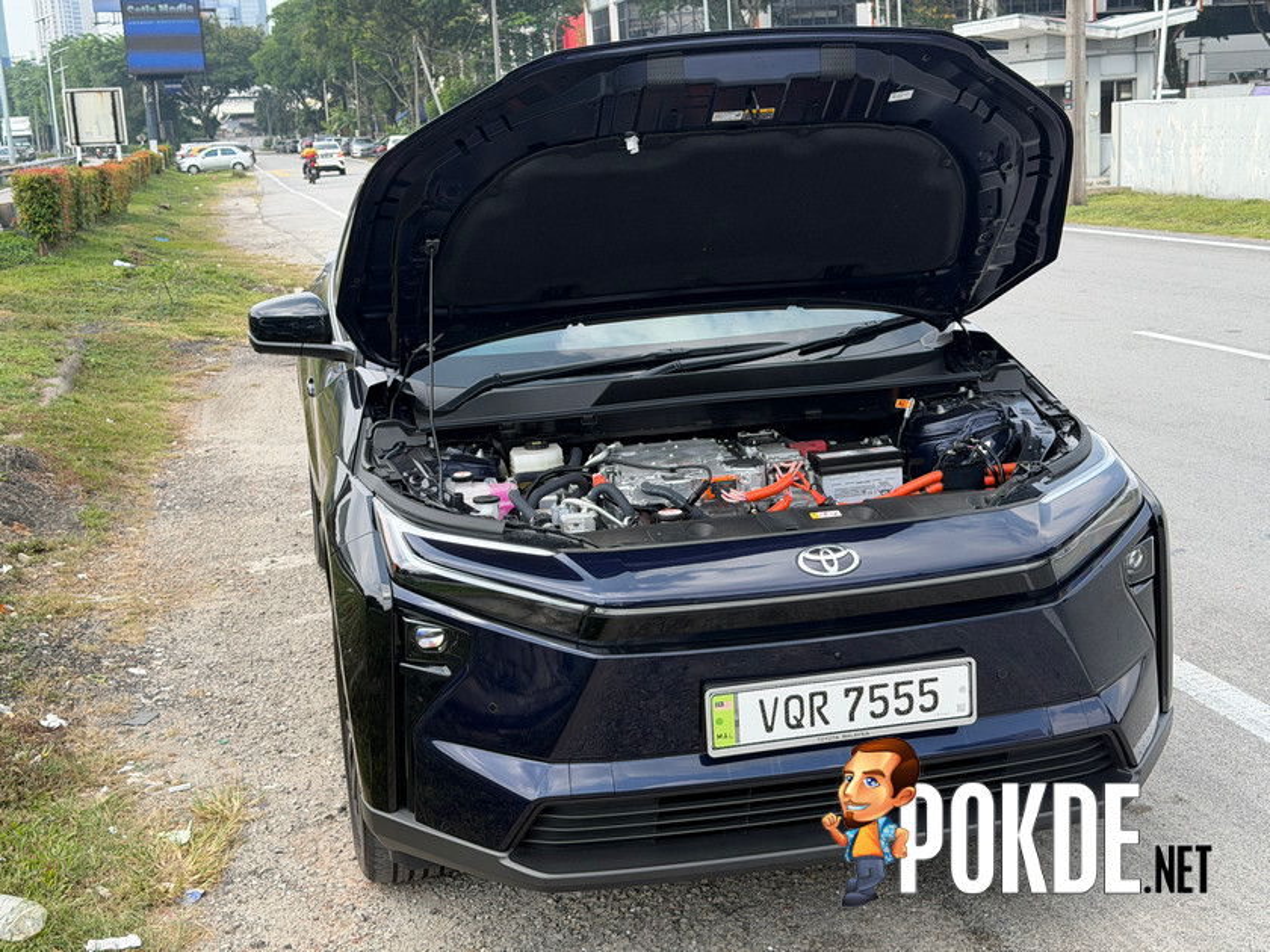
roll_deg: +2.0
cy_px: 476
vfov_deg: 30.3
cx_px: 635
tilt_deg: -11.6
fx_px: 1761
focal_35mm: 48
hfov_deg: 39.7
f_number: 1.78
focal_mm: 6.76
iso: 80
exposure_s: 1/1513
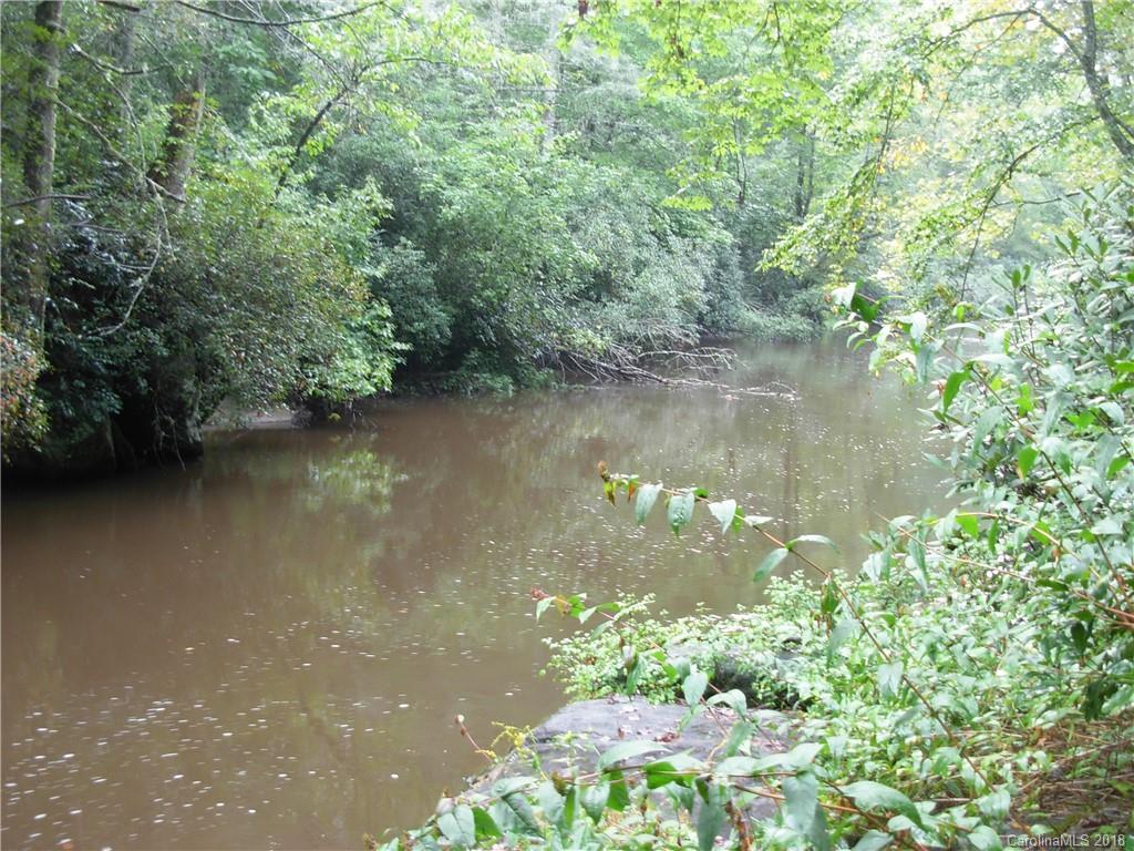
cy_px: 426
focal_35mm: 38
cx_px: 567
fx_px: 1245
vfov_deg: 37.7
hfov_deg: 49.0
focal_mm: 6.3
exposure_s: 1/8.2
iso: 79
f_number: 2.9
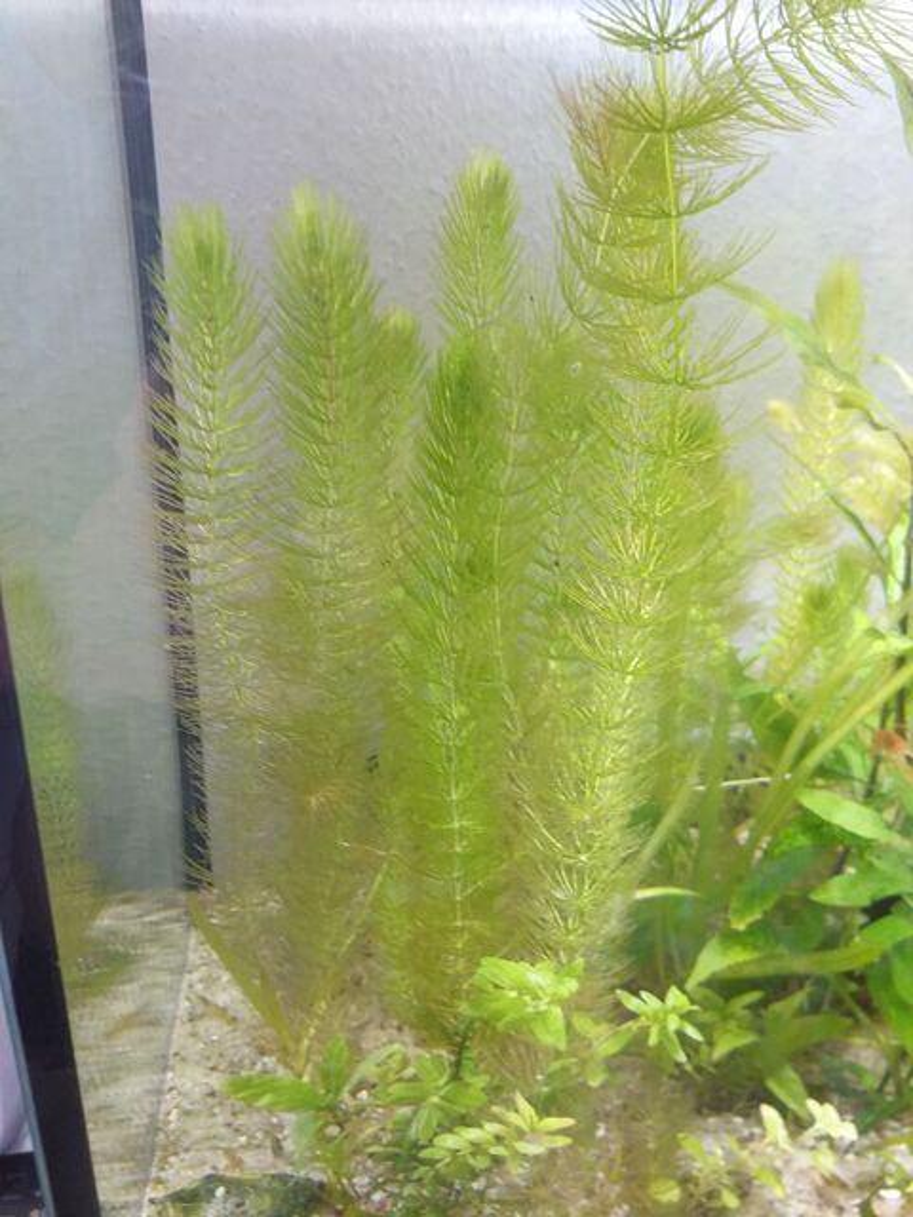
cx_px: 456
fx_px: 950
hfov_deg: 51.4
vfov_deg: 65.3
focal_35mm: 27
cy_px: 608
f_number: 1.9
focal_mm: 3.6
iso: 160
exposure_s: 1/33
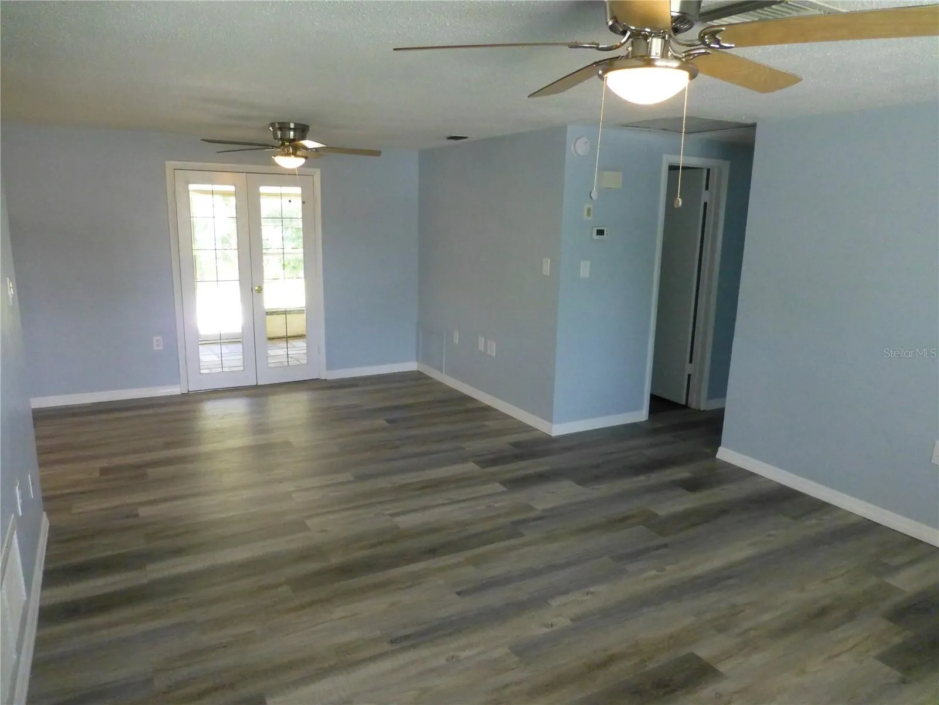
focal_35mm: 24
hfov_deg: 71.6
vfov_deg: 56.8
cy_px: 352
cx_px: 470
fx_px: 651
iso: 800
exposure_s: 1/125
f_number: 3.3
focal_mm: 4.3
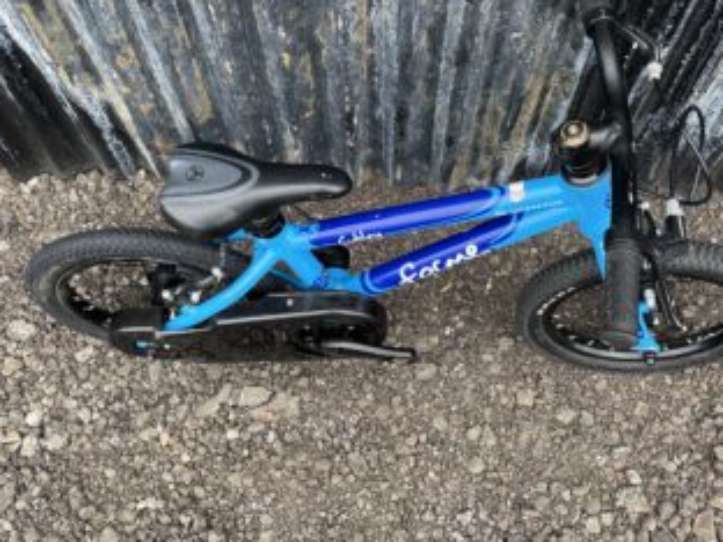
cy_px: 225
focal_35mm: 40
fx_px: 835
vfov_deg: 35.9
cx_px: 387
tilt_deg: -64.9
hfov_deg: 46.8
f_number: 1.6
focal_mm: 4.2
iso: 32
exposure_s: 1/222
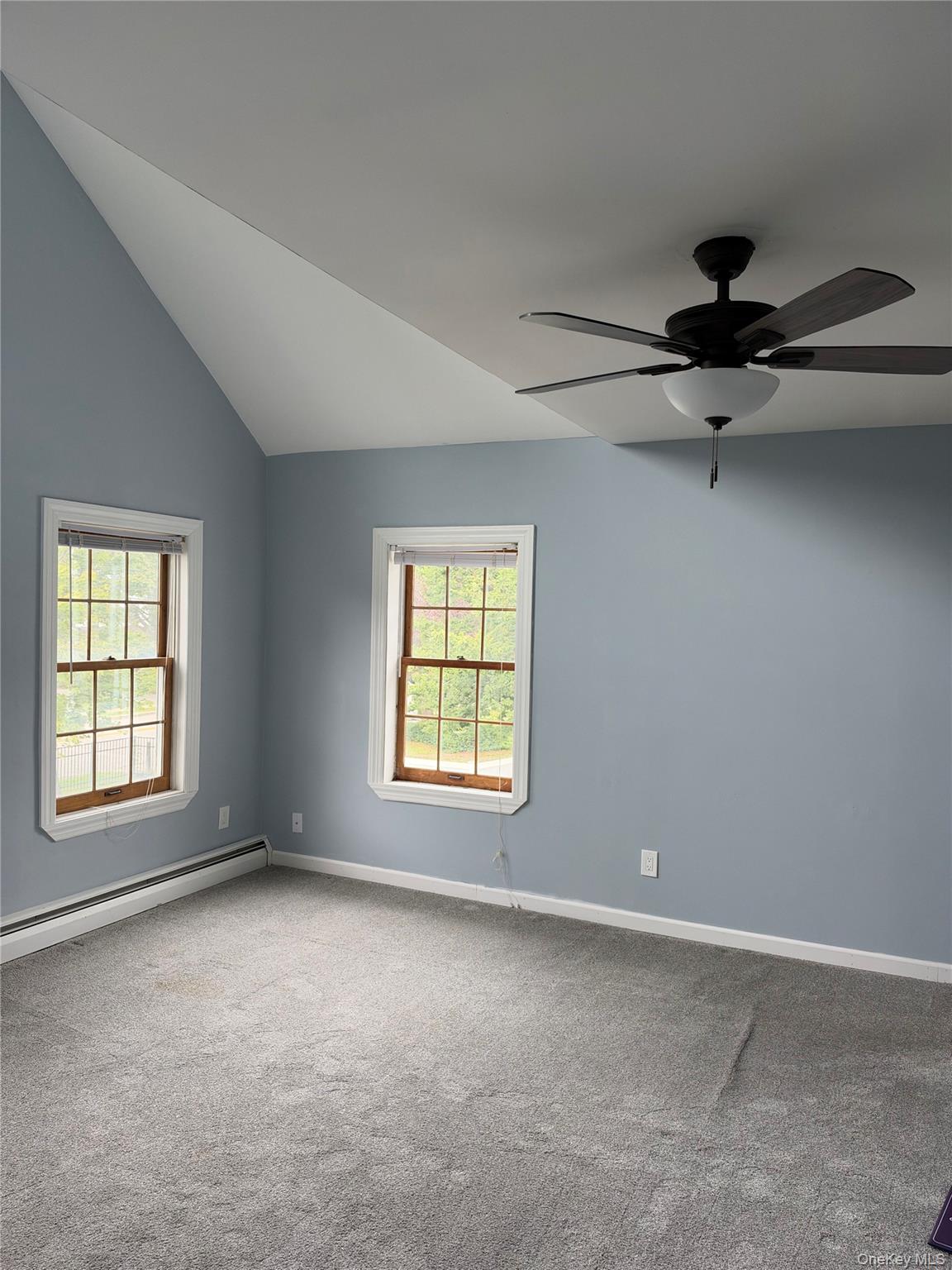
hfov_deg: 56.8
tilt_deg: -1.8
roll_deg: -1.2
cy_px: 635
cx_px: 476
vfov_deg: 71.6
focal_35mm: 24
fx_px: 880
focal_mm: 6.93
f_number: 1.8
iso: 80
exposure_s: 1/121
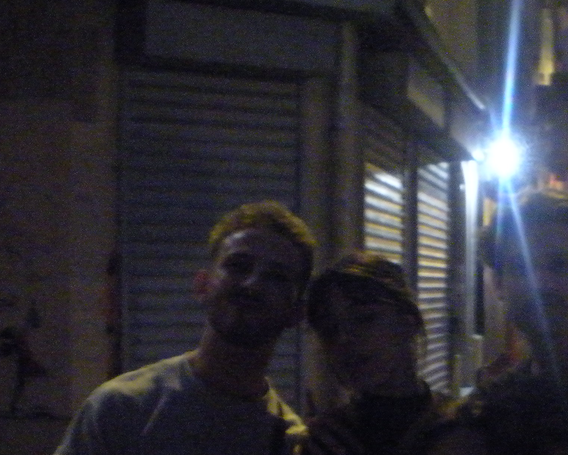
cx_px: 483
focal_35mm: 84
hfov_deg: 22.3
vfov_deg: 18.2
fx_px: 1412
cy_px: 346
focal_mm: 6.3
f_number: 3.5
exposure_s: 1/6.3
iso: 800
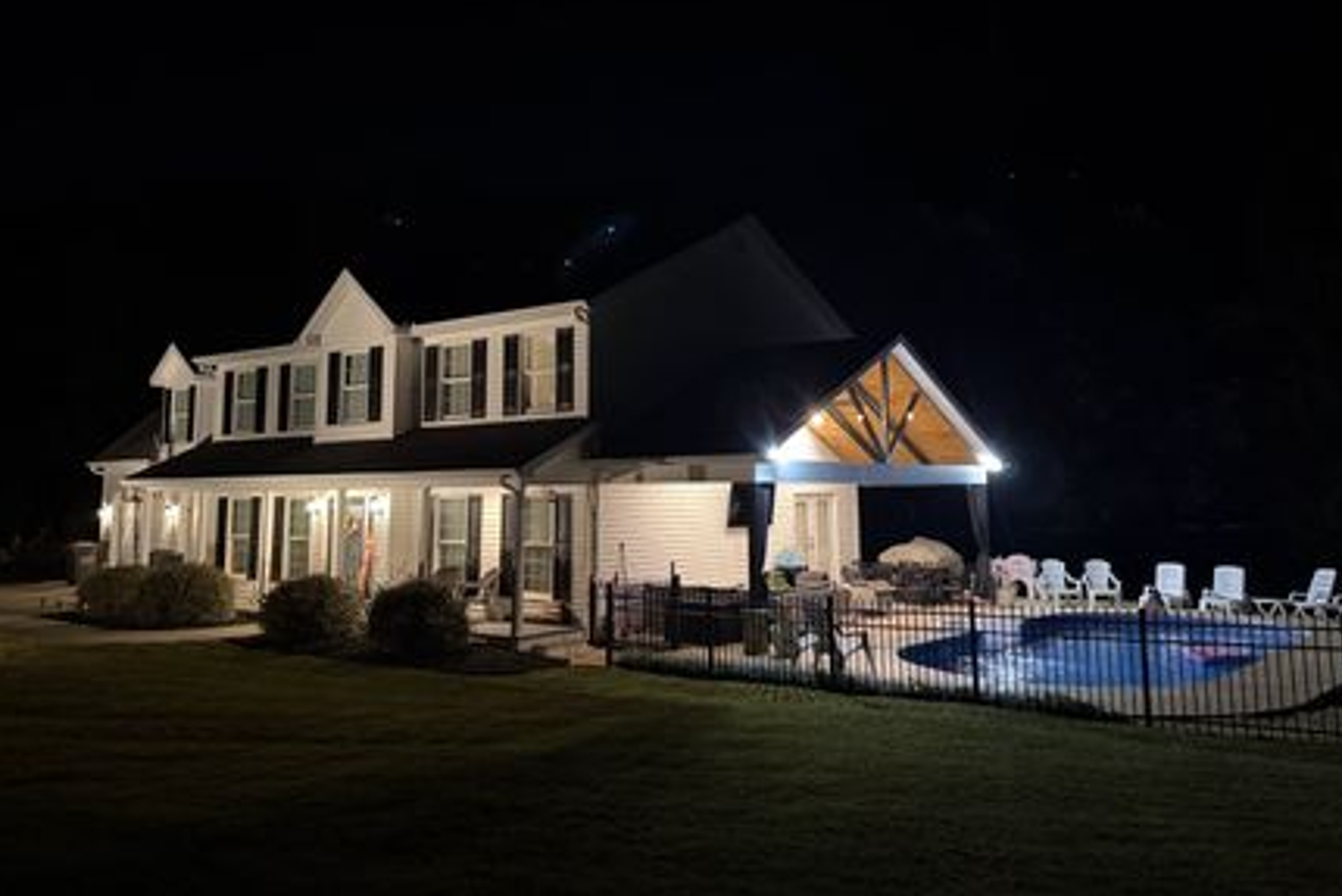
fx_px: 1081
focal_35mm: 29
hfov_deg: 63.6
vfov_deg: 44.6
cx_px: 696
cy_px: 339
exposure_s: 1/30
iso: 1250
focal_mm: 6.76
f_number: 1.78
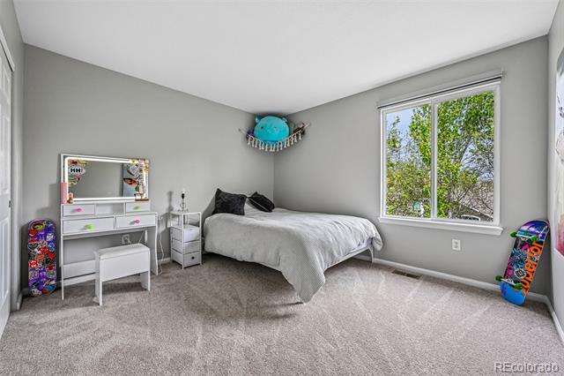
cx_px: 282
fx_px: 219
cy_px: 188
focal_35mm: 14
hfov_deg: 104.3
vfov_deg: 81.1
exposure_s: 1/15
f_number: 11
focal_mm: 14
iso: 280
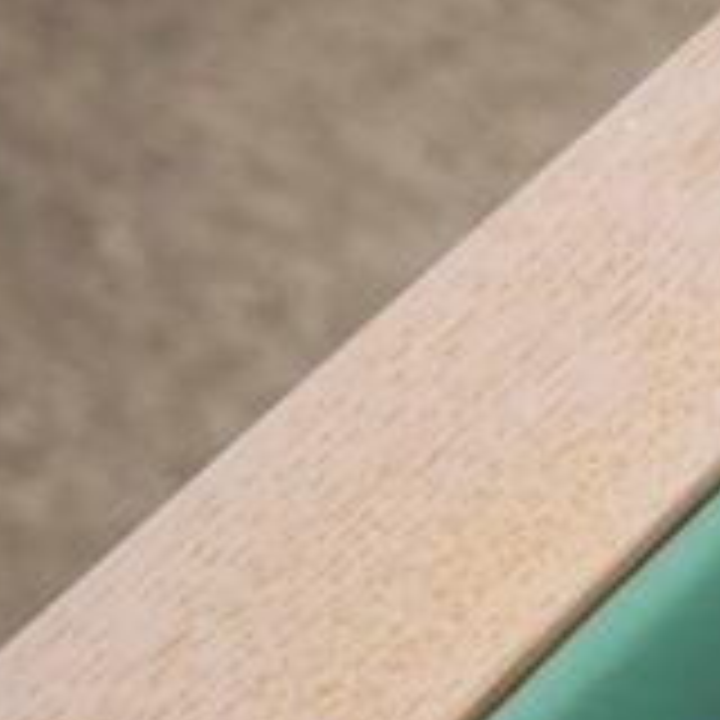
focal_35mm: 190
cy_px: 992
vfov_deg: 9.0
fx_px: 4471
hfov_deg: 8.3
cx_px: 1872
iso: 1600
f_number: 6.3
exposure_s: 1/125
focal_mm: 35
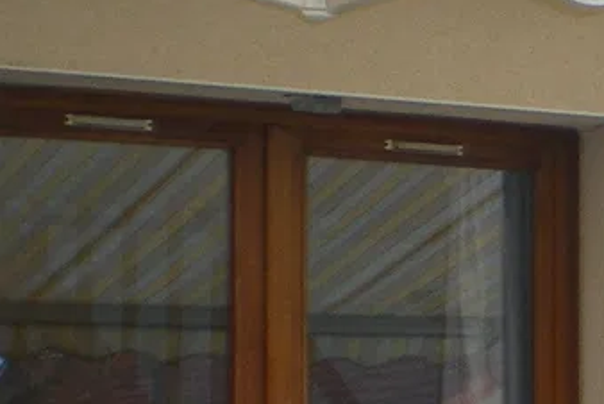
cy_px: 568
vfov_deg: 7.7
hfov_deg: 11.2
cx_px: 870
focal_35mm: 177
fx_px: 2972
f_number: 4.6
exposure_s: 1/100
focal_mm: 6.3
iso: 64
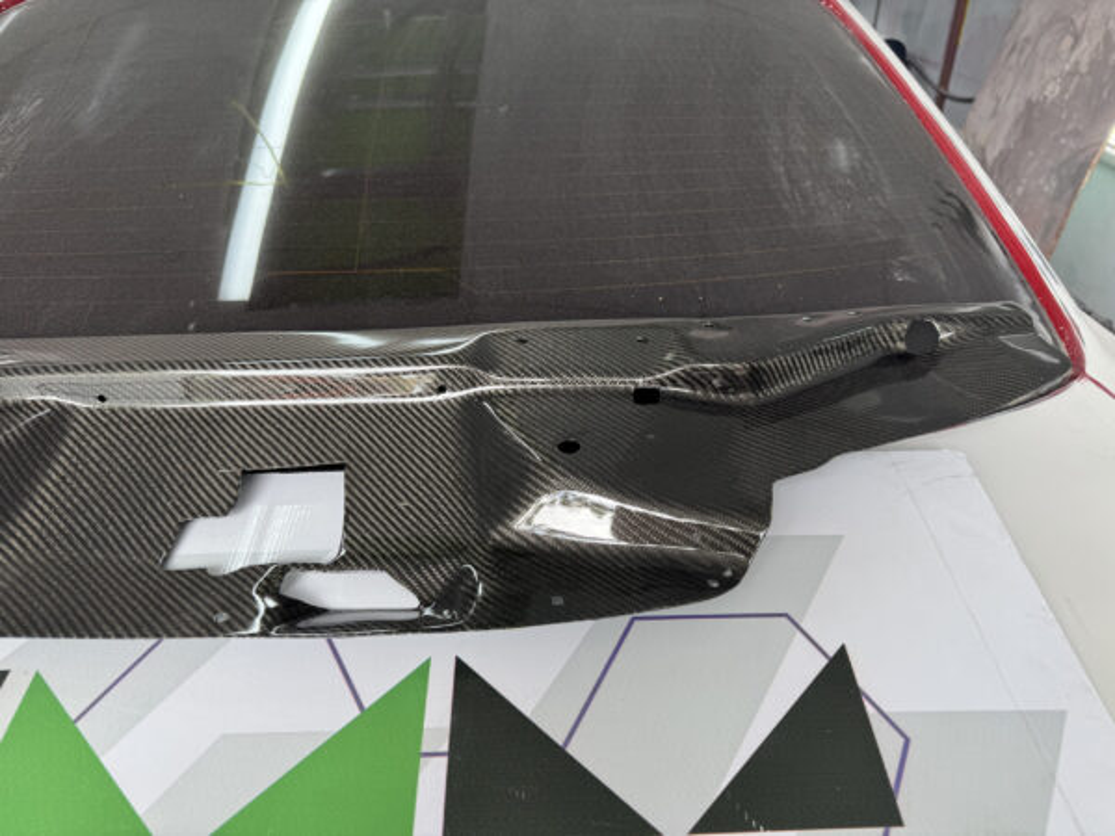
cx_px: 558
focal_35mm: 24
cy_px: 418
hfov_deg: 71.6
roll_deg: +2.2
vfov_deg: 56.8
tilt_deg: -31.8
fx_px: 773
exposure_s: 1/121
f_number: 1.78
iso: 64
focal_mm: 6.76
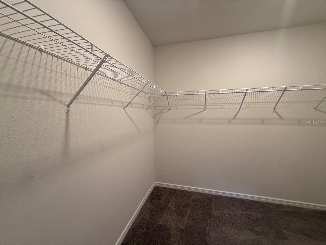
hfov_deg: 102.1
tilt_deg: -2.2
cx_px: 163
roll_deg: -0.4
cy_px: 122
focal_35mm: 14
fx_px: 132
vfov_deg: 85.7
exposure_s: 1/120
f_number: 2.2
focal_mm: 2.22
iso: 250
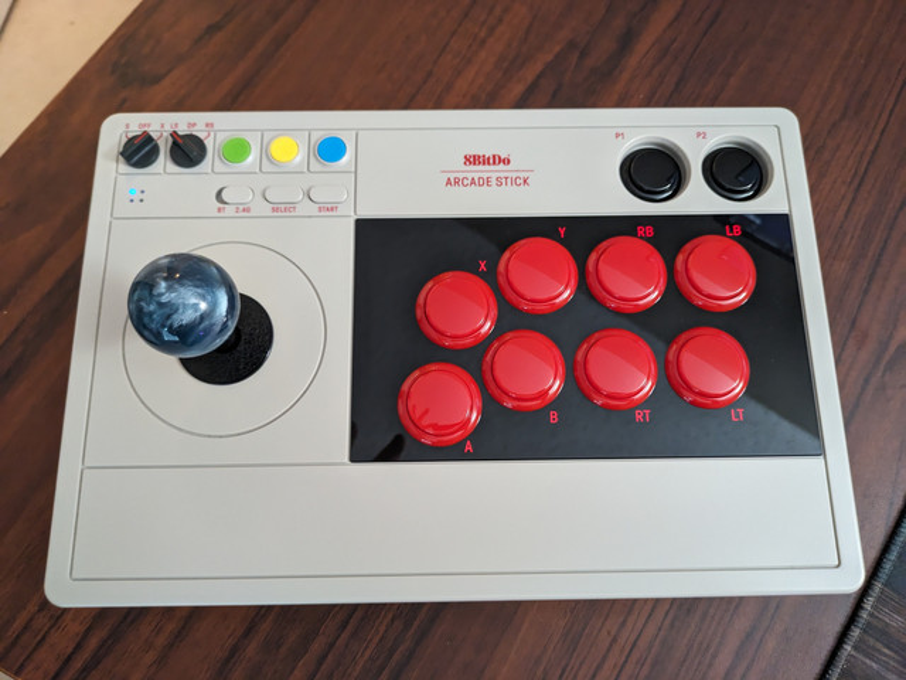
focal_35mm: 25
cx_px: 453
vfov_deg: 54.9
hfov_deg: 69.4
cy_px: 340
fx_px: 654
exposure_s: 1/24
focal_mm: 5.43
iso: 1645
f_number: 1.89
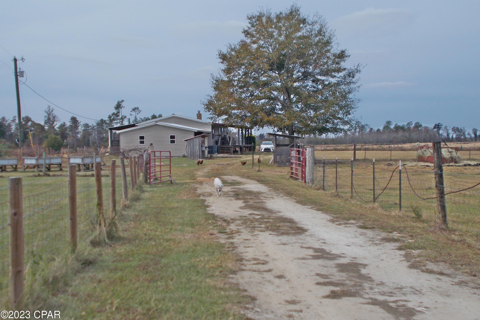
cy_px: 150
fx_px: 613
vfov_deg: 29.2
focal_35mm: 46
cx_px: 241
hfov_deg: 42.7
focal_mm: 7.9
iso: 80
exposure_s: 1/160
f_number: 10.6
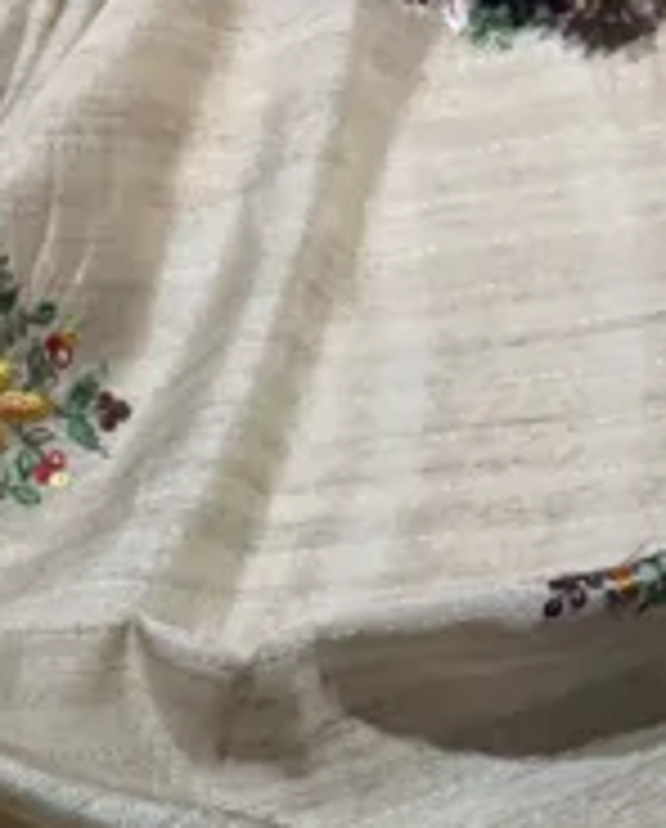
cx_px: -234
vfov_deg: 13.5
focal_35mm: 124
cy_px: 1586
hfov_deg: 12.1
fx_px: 3045
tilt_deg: -73.6
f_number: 1.6
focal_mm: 5.96
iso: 50
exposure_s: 1/100
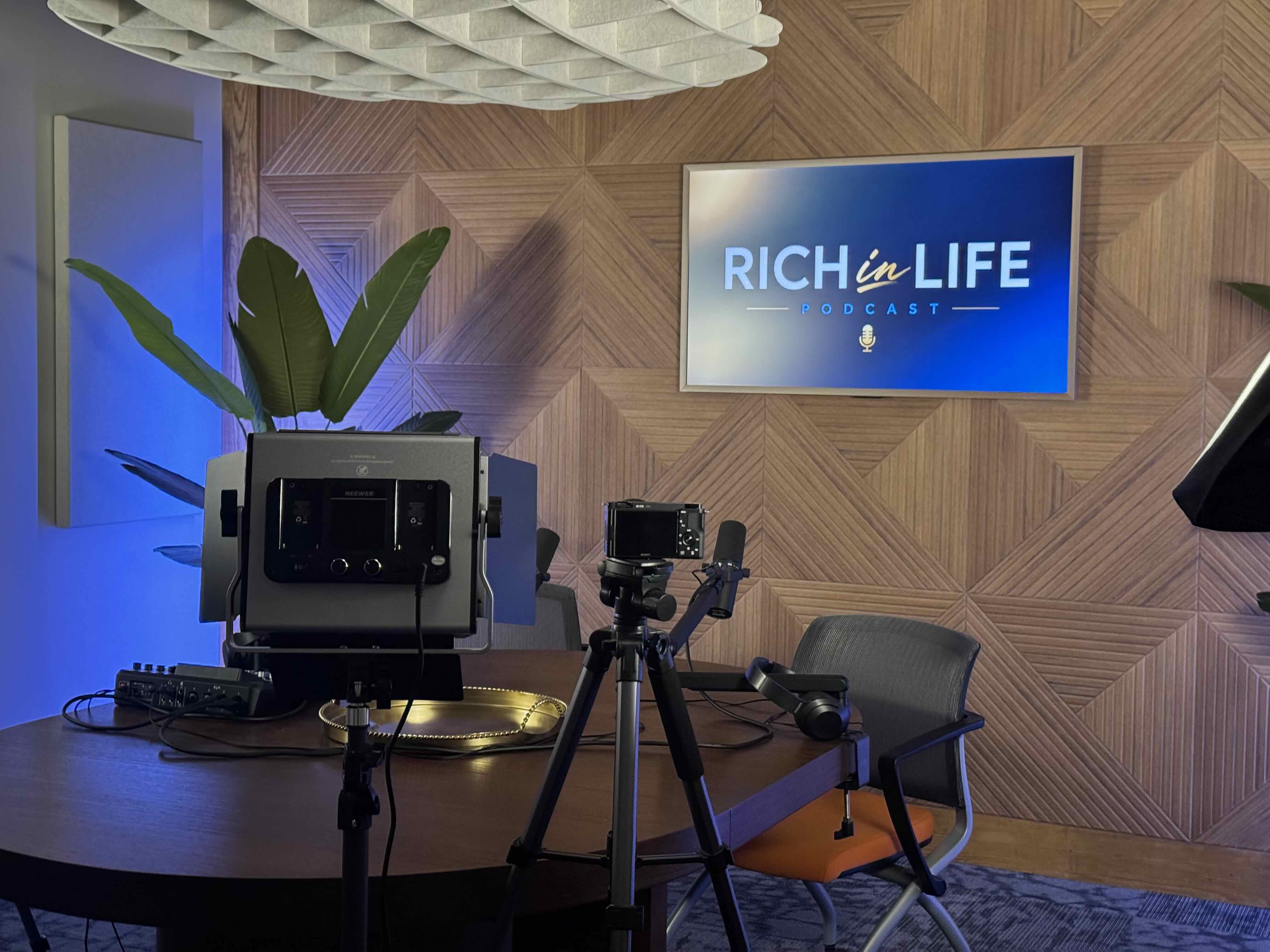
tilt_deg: -3.5
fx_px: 1761
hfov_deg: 39.7
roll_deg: -1.2
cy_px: 476
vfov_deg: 30.3
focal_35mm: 48
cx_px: 635
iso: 500
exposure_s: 1/36
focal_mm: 6.76
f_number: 1.78
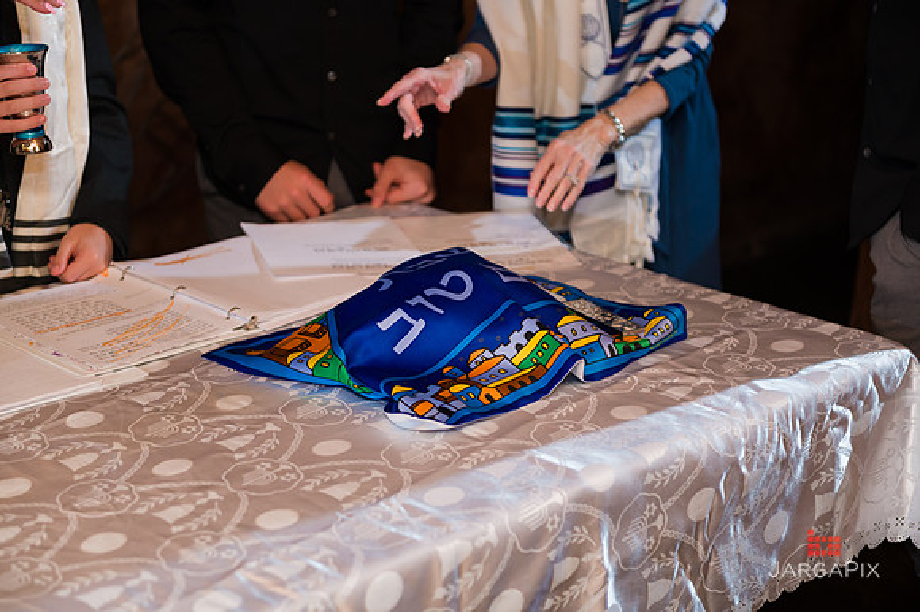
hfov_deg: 28.1
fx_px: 1835
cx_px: 460
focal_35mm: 72
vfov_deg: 18.9
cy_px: 306
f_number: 4
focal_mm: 70
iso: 1250
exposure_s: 1/200
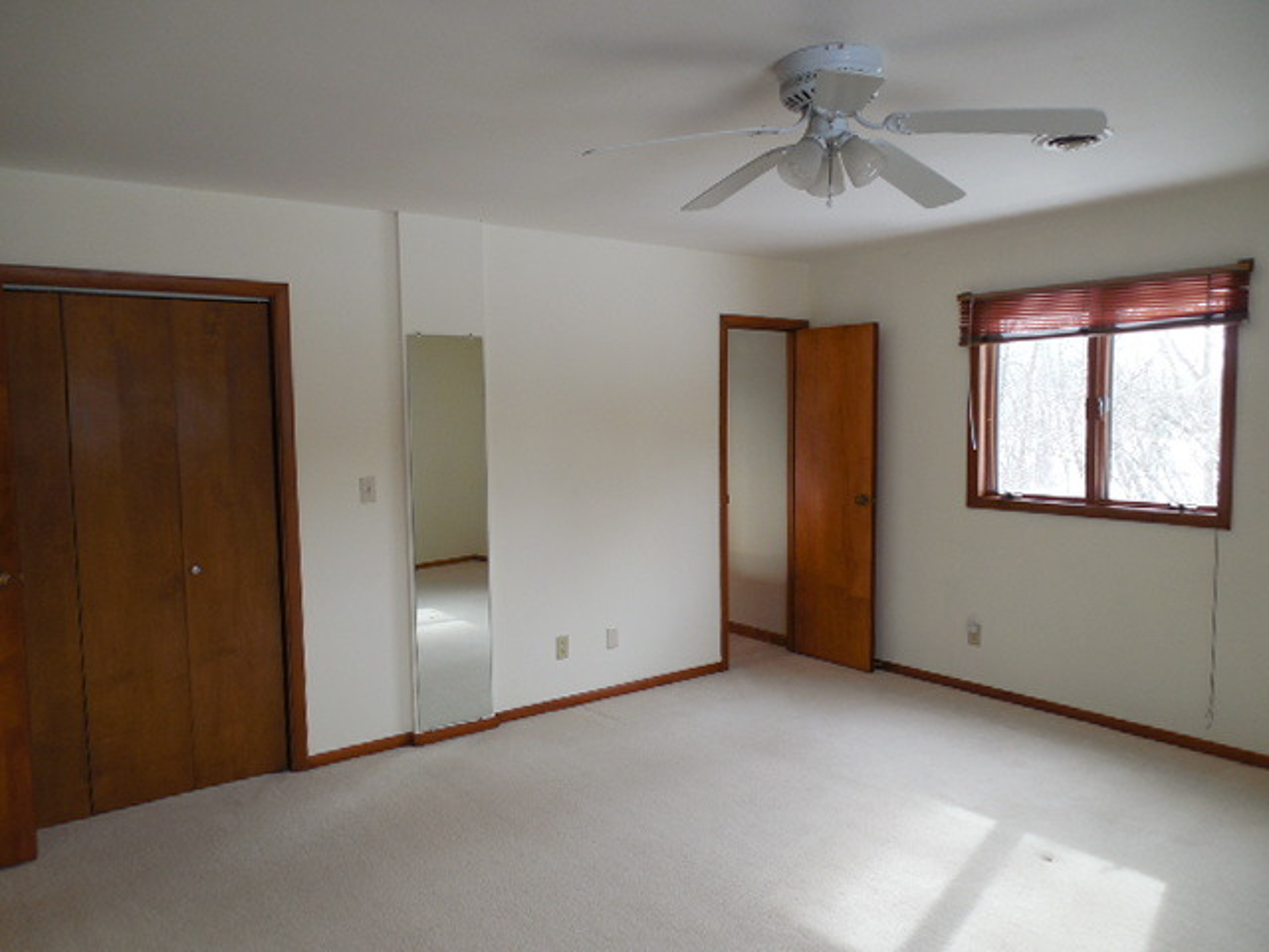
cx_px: 634
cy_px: 476
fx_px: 916
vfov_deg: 54.9
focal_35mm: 25
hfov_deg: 69.4
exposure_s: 1/80
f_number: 3.3
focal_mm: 4.5
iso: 125
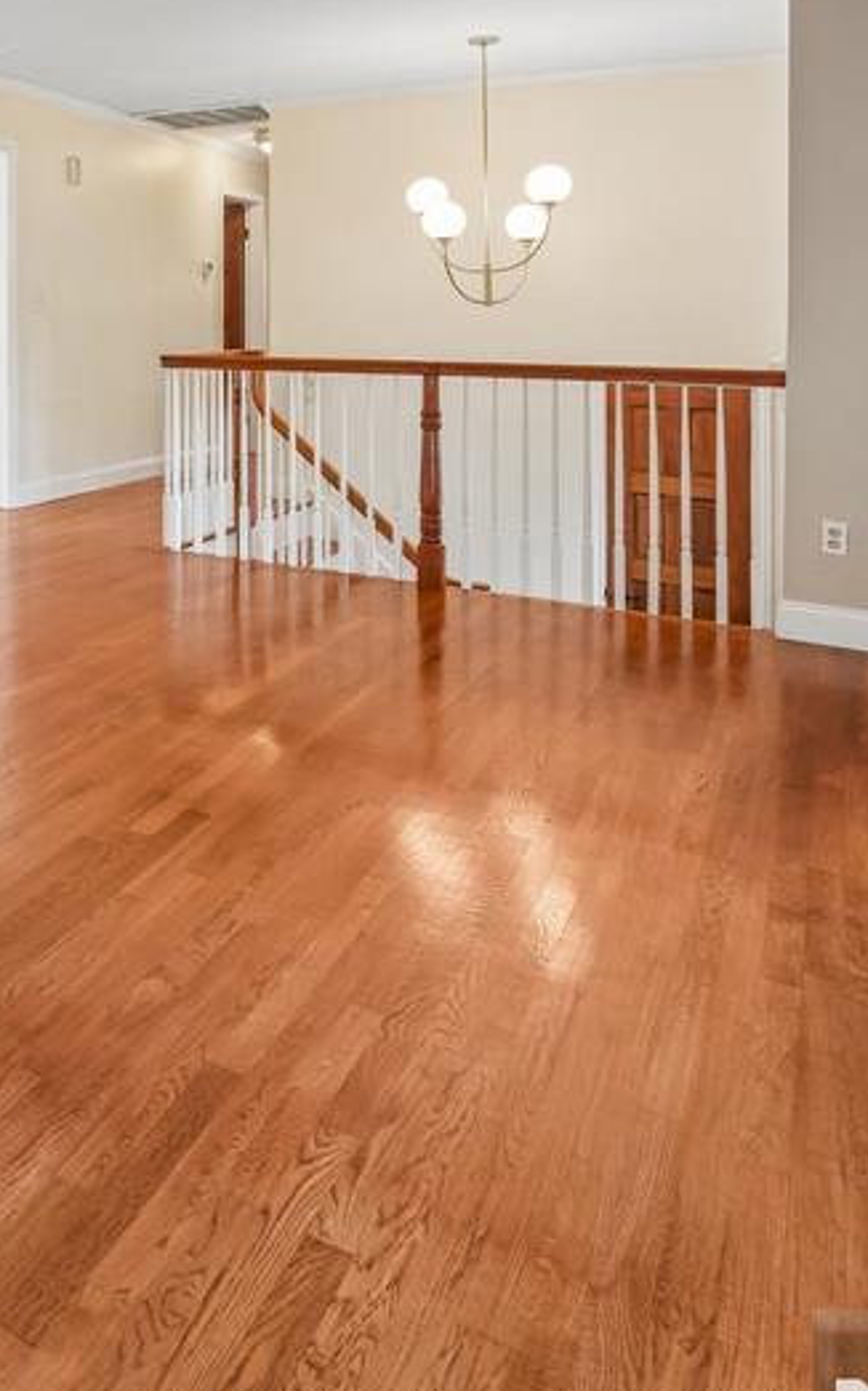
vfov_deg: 66.1
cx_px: -152
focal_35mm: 28
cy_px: 592
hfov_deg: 35.7
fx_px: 1060
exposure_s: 1/50
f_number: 7.1
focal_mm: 14
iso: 1000
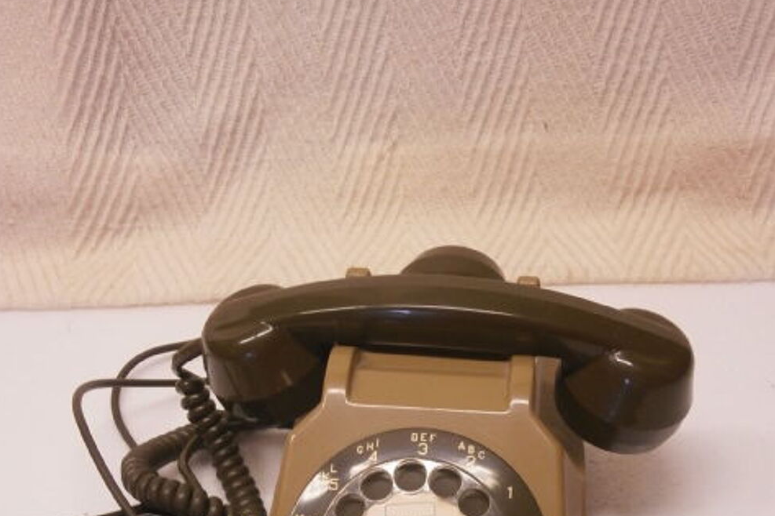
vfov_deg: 20.1
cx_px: 385
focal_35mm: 66
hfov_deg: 30.5
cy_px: 498
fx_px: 1421
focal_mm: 8.3
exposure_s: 1/40
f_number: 3.4
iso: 160
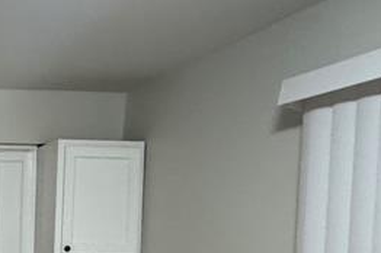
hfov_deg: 26.7
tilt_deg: -2.7
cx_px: -170
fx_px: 602
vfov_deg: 22.8
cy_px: 254
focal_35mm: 57
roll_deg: -0.8
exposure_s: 1/60
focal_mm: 2.22
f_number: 2.2
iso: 500
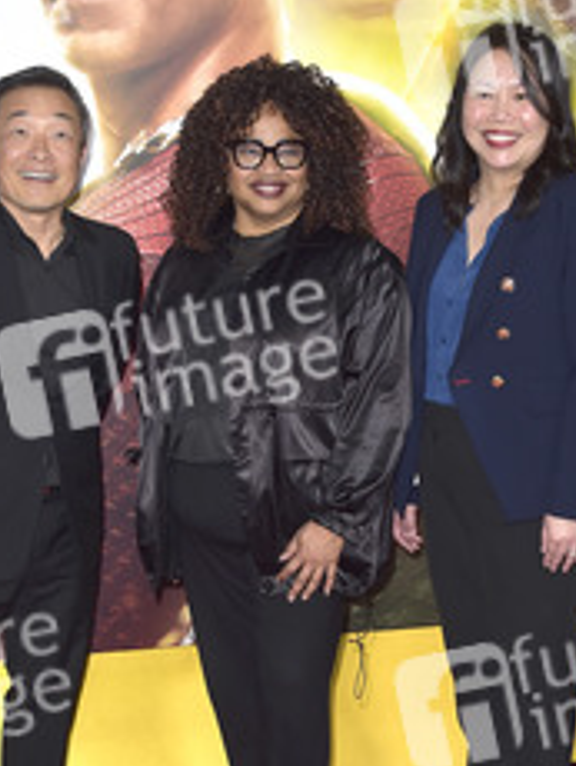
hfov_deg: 16.1
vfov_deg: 21.2
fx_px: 2037
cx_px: 265
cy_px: 526
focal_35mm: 92
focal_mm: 55
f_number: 6.3
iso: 400
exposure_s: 1/250
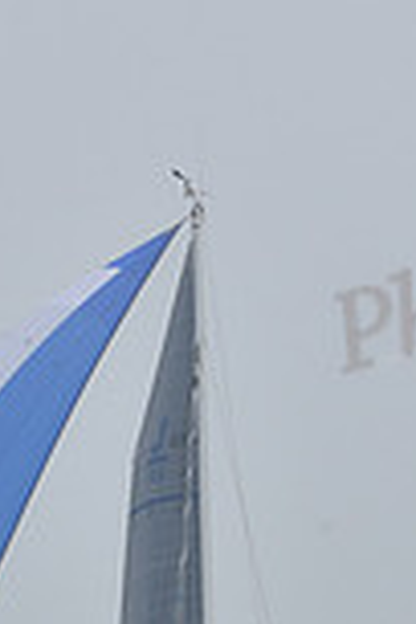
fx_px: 4610
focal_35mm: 266
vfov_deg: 7.6
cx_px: 124
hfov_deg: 5.2
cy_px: 914
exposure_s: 1/800
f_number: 11
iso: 250
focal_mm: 70
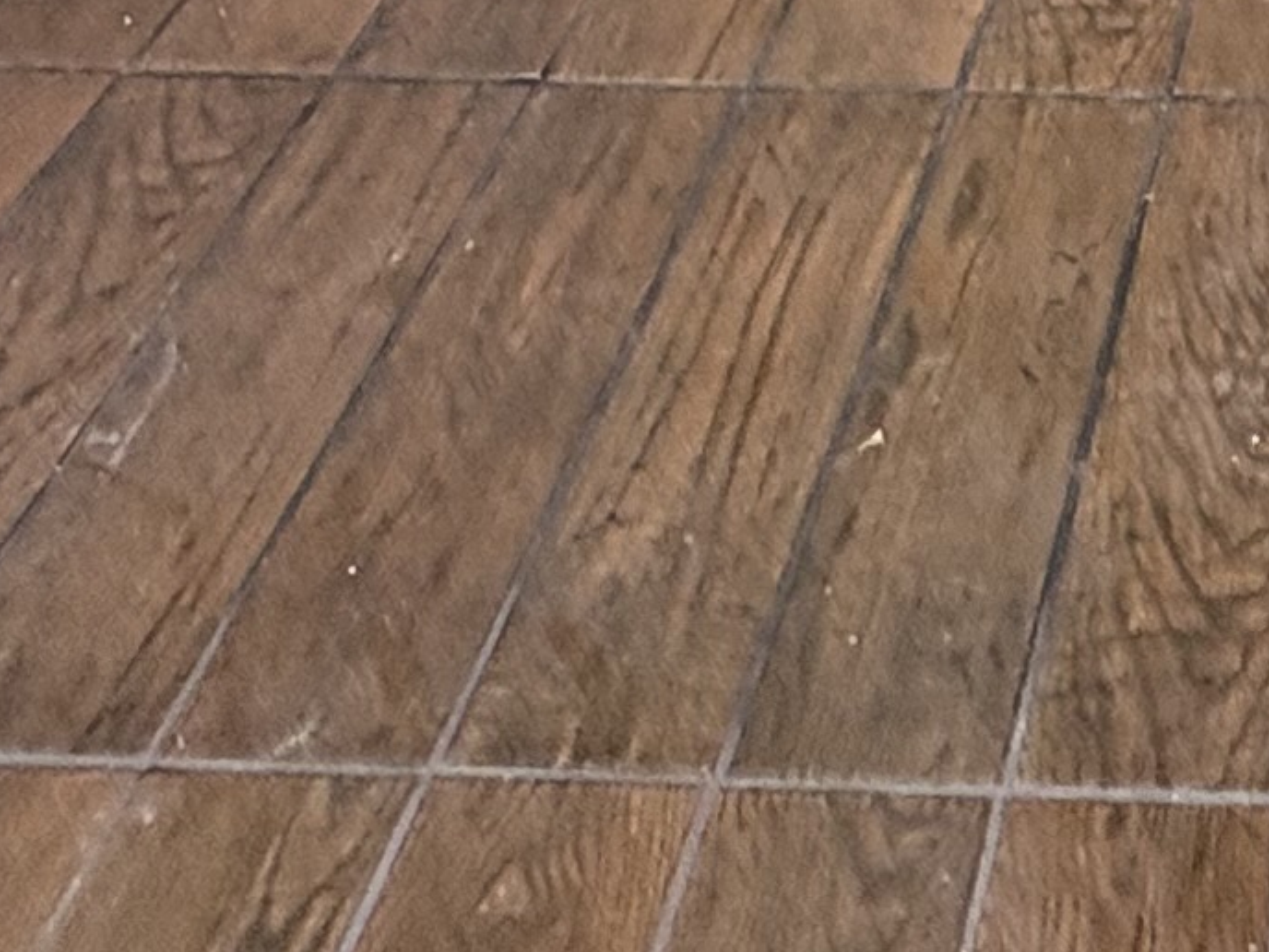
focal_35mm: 82
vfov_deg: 12.2
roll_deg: -0.5
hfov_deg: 22.1
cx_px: 1514
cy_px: -1627
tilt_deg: -2.9
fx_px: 3006
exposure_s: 1/106
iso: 125
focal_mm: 2.22
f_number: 2.2
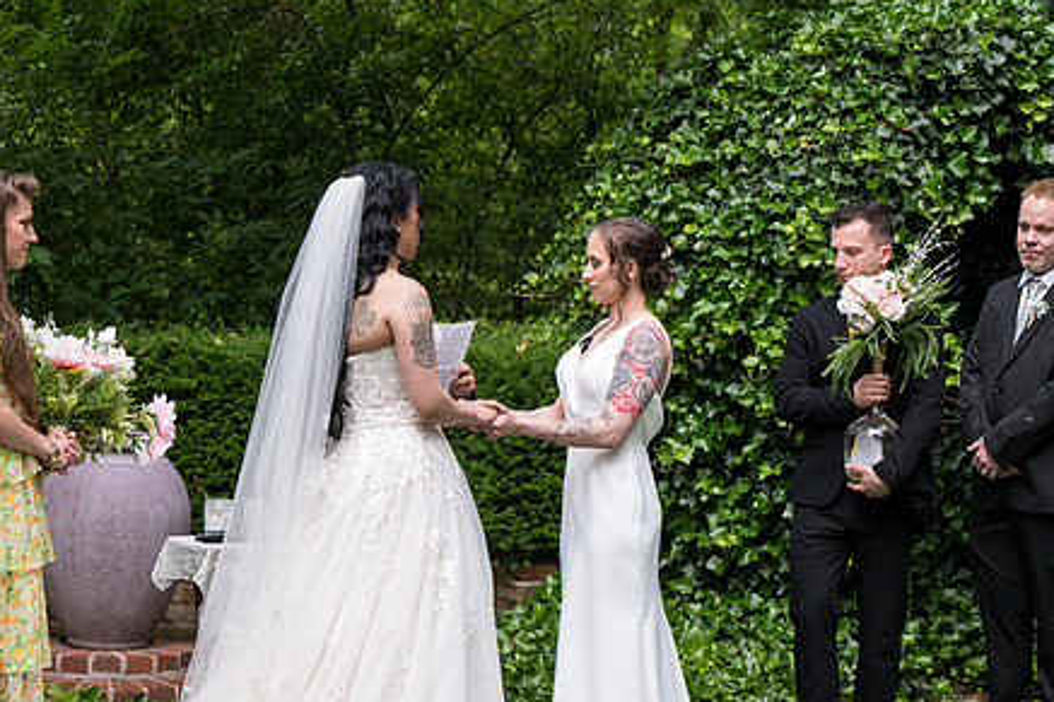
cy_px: 363
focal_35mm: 93
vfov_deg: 14.7
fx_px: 2722
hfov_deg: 21.9
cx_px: 424
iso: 500
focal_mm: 70
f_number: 4
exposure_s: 1/400
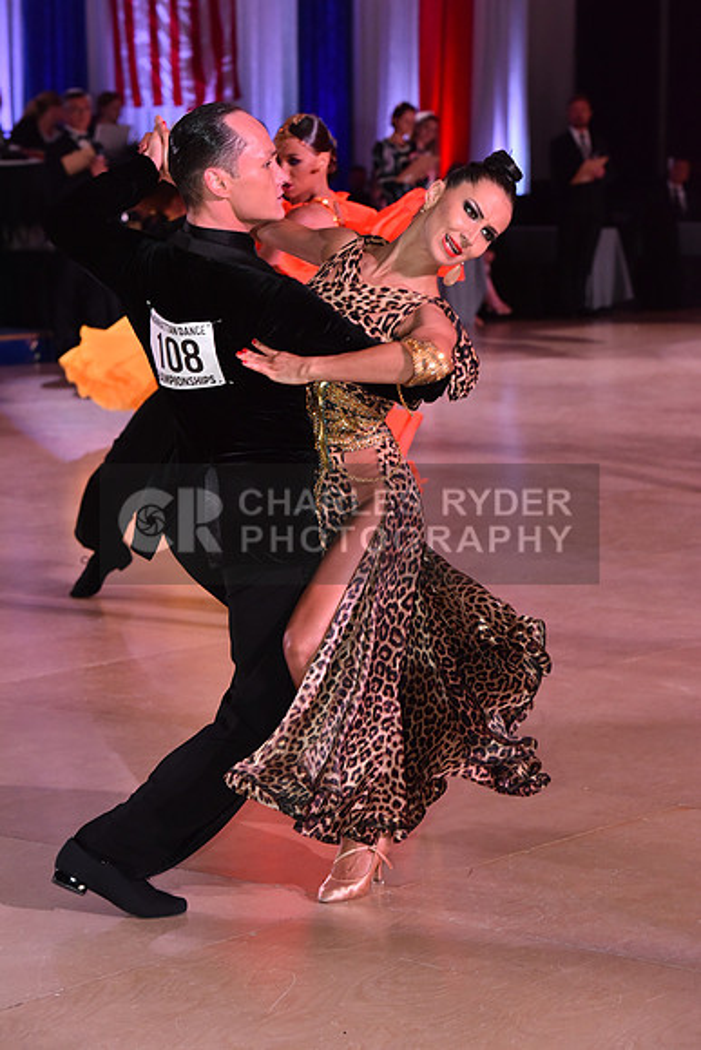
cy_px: 525
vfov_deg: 17.6
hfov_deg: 11.8
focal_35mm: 116
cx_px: 350
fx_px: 3386
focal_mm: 116
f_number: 6.3
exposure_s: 1/320
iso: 2500
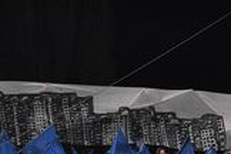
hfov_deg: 5.6
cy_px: 164
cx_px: 121
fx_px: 2374
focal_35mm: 370
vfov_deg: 3.7
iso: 500
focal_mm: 70
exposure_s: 1/160
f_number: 2.8
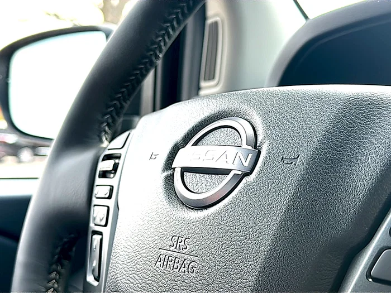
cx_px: 196
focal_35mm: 45
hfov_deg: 42.1
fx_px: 508
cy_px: 146
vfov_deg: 32.2
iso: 80
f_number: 1.78
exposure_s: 1/445
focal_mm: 6.86
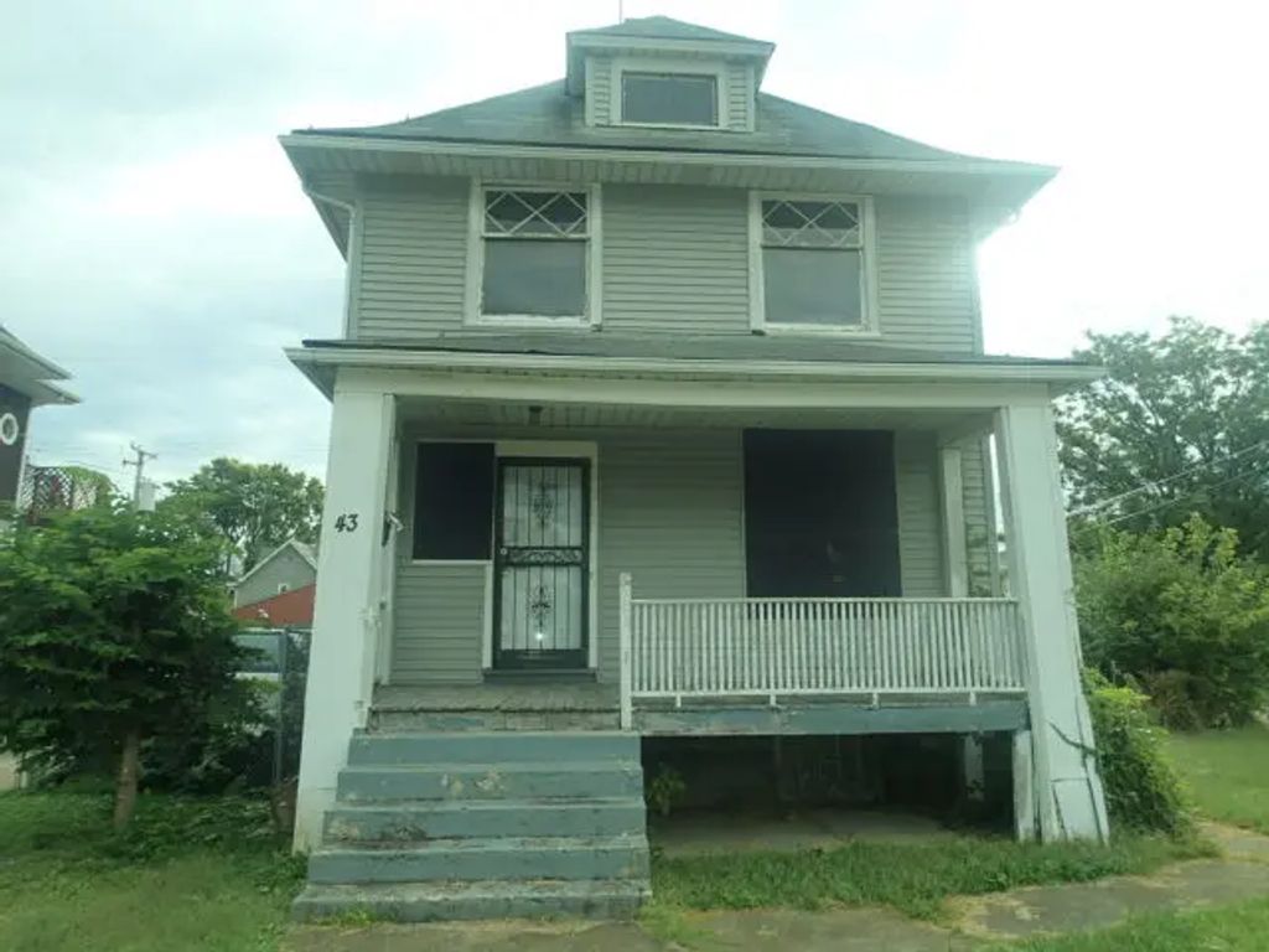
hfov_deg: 69.4
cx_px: 634
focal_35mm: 25
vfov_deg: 54.9
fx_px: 916
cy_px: 476
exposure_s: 1/320
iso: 100
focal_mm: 4.5
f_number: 2.8
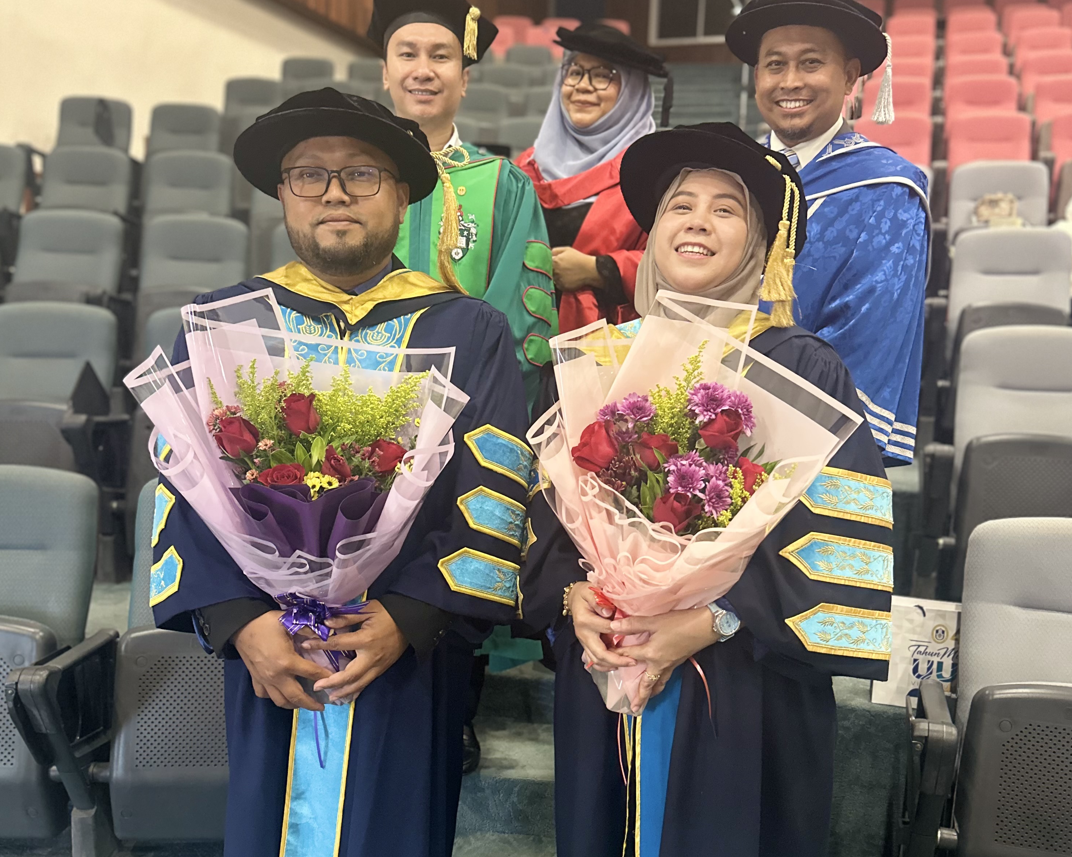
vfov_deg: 45.6
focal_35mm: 32
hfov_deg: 55.7
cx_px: 541
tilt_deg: -12.7
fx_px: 1015
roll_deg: -1.8
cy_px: 504
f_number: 1.78
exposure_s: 1/50
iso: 640
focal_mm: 6.86
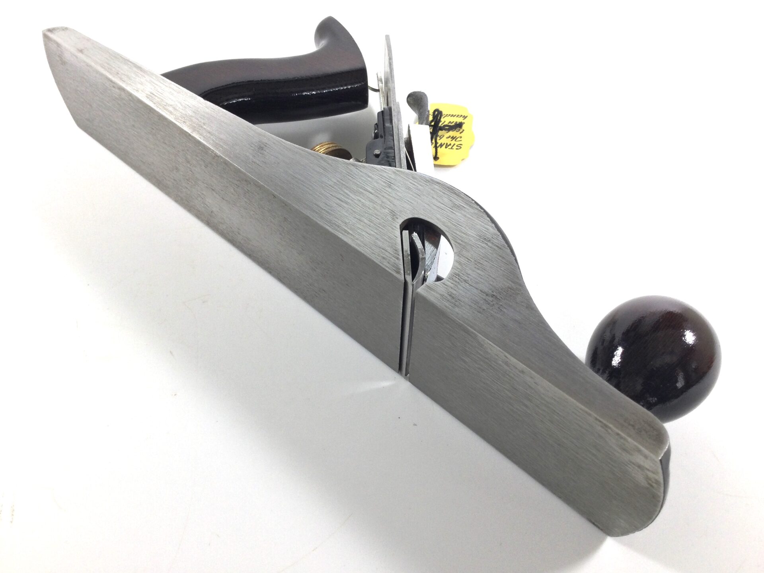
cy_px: 286
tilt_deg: -50.2
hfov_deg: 58.4
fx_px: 684
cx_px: 382
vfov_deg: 45.4
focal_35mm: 31
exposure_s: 1/100
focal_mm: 3.3
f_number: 2.4
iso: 32
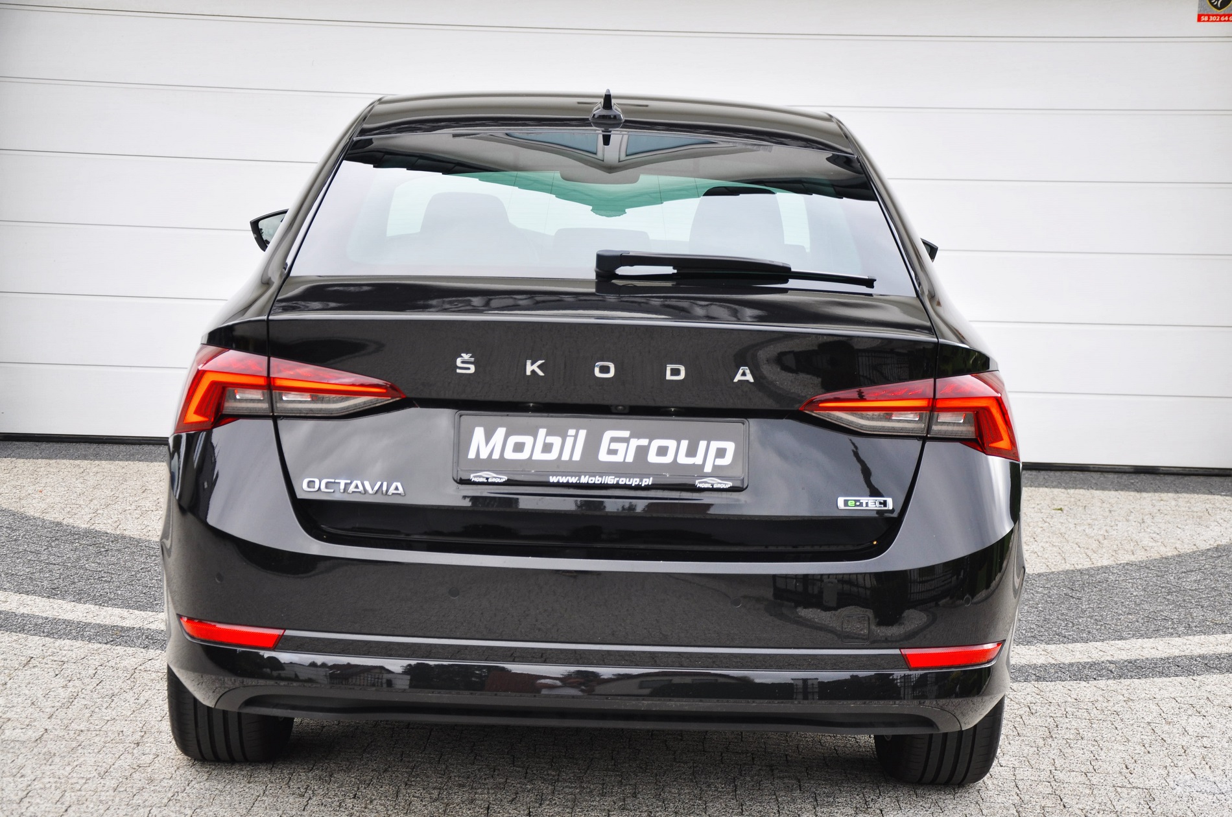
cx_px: 616
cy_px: 408
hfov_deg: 28.1
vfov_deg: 18.9
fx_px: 2460
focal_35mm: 72
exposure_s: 1/125
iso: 250
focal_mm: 48
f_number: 5.6
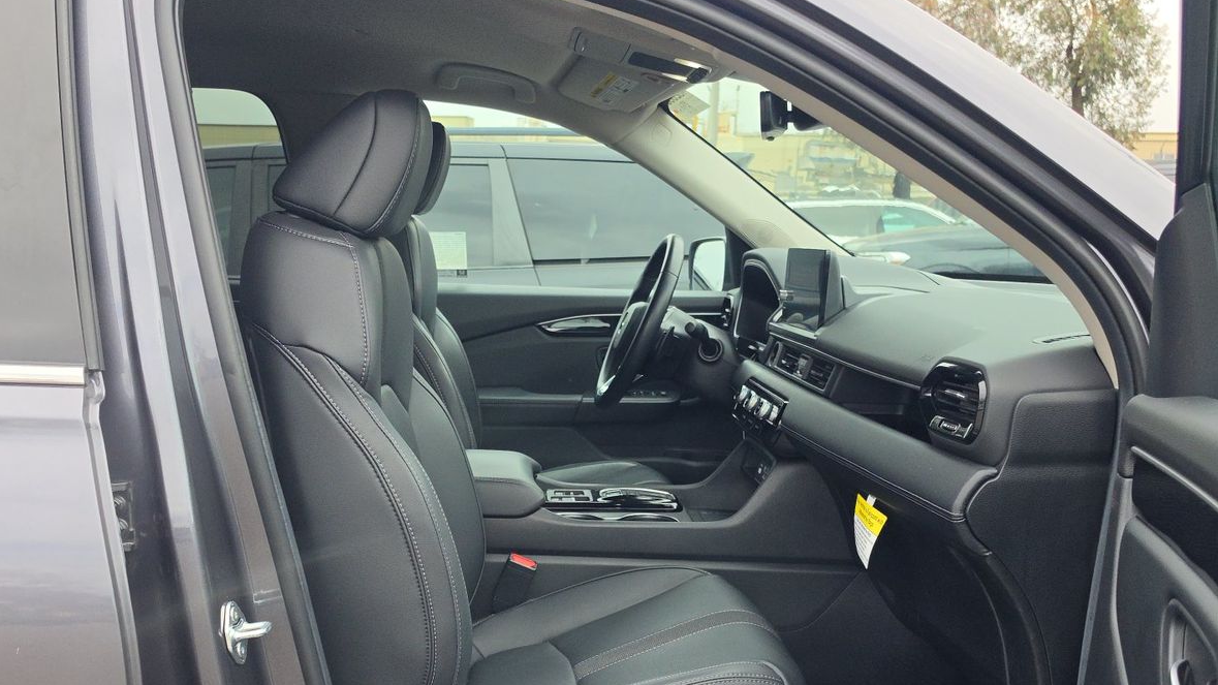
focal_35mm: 34
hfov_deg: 58.0
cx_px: 607
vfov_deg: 34.2
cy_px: 480
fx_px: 1098
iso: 63
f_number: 1.4
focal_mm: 6.5
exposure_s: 1/2145
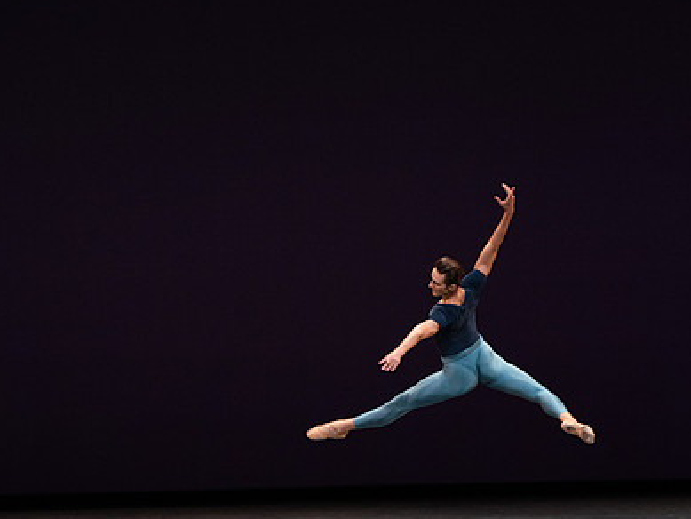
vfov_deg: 5.1
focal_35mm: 291
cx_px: 366
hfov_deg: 6.8
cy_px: 323
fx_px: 5811
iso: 5000
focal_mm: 203
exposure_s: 1/400
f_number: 8
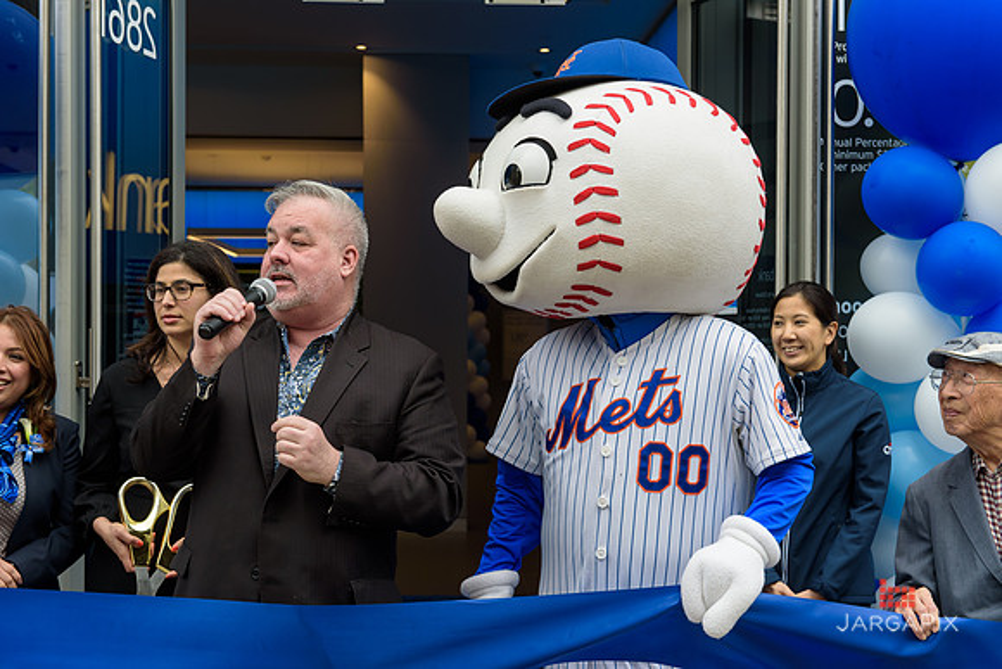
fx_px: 1615
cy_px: 334
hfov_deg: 34.5
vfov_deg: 23.4
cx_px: 501
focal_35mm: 58
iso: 200
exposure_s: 1/250
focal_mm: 58
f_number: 5
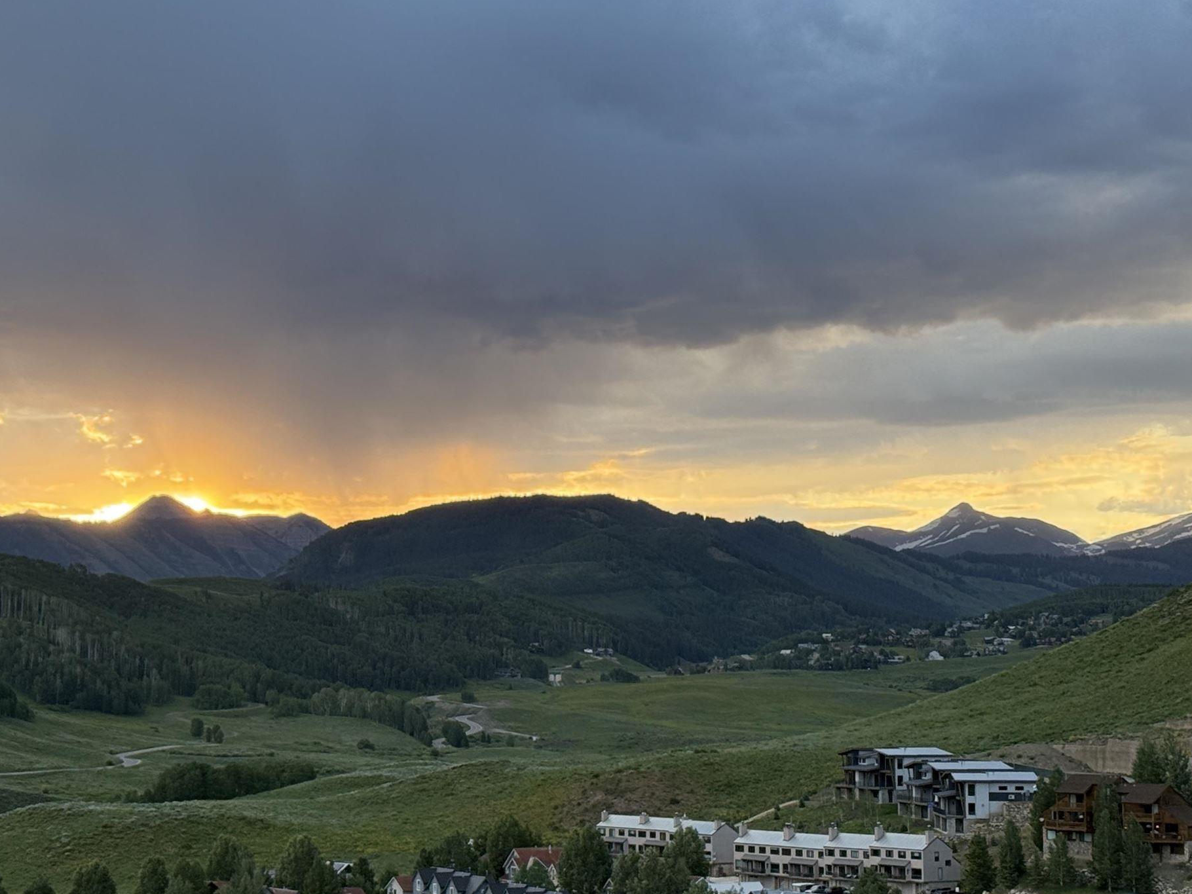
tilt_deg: +3.6
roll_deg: -0.2
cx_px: 331
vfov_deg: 18.2
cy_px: 512
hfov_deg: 23.9
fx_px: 2789
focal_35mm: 81
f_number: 1.78
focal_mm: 6.76
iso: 64
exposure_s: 1/407
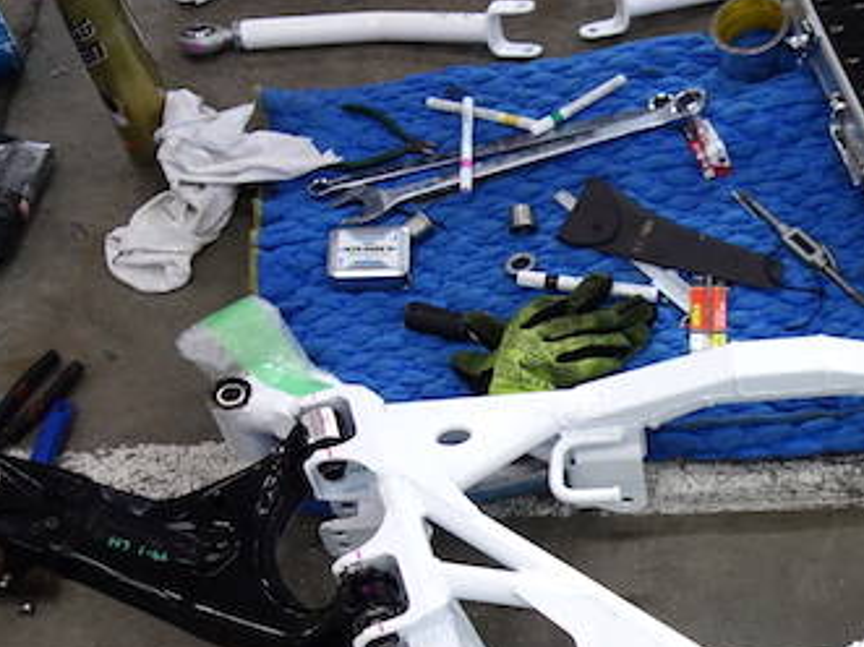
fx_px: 1622
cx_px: 822
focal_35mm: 65
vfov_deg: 22.3
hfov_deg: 28.4
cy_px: 523
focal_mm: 10.4
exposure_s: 1/100
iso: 500
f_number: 1.8
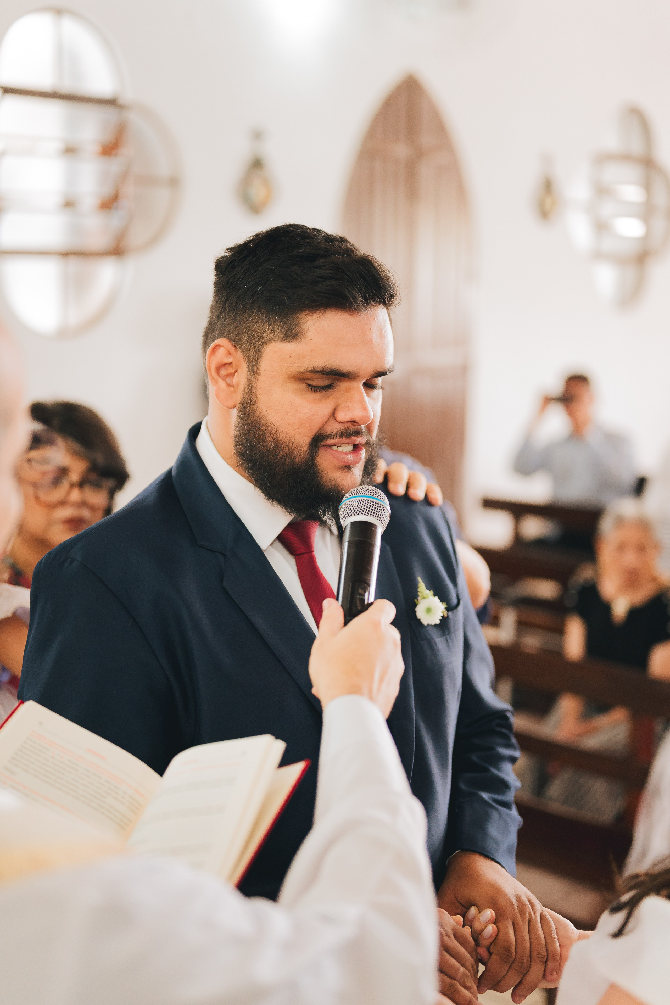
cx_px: 335
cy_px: 502
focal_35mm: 50
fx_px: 1396
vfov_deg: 39.6
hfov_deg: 27.0
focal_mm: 50
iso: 2500
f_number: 1.8
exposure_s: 1/320
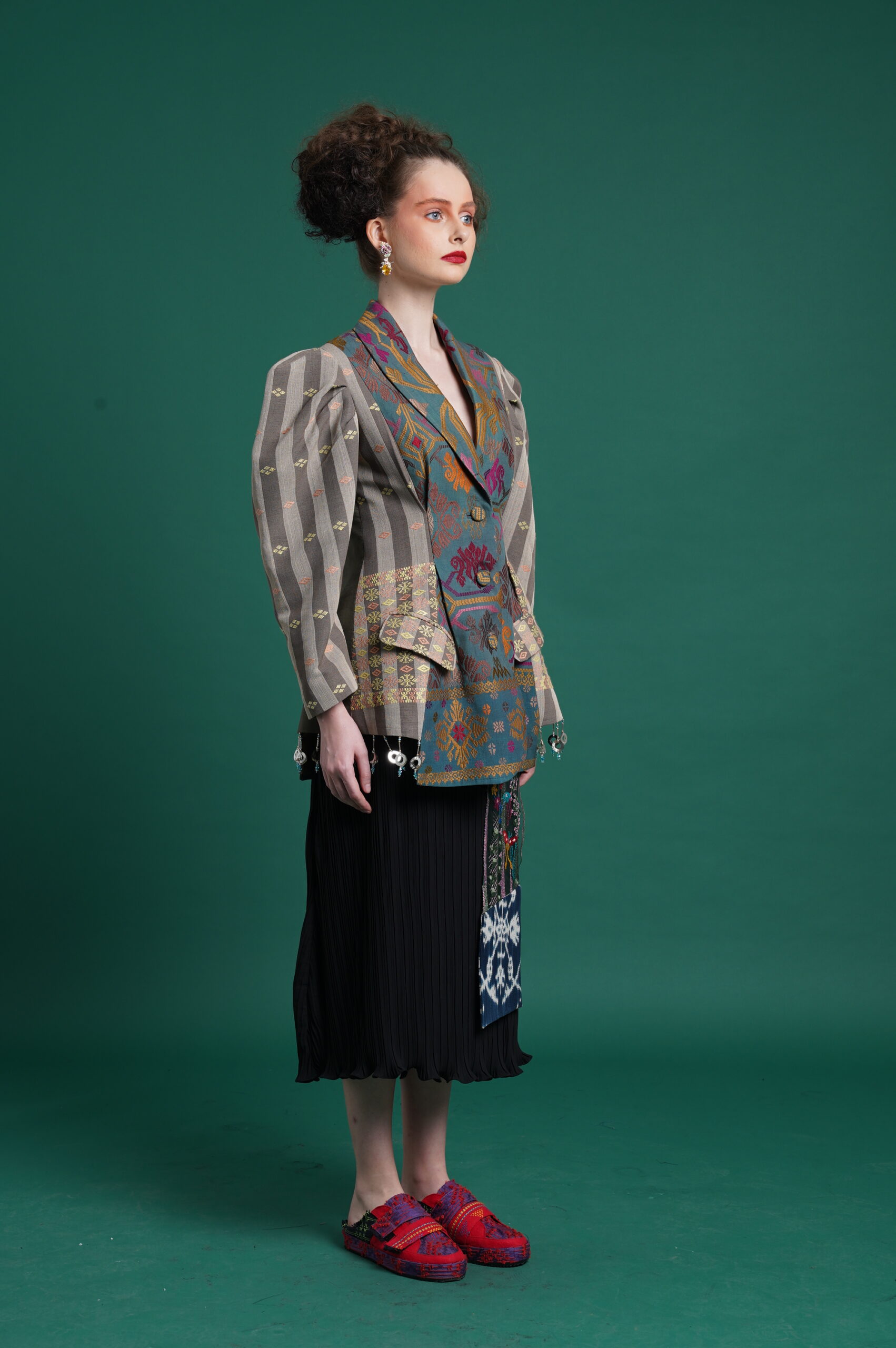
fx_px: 2543
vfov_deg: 29.7
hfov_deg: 20.0
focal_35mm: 68
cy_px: 674
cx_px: 448
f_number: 9
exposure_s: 1/125
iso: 200
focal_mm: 68
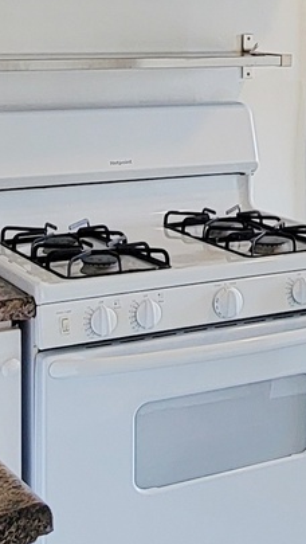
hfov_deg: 16.8
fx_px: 1009
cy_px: 93
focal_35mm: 70
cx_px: 319
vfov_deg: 29.3
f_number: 2.2
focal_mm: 2.2
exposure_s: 1/60
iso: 80
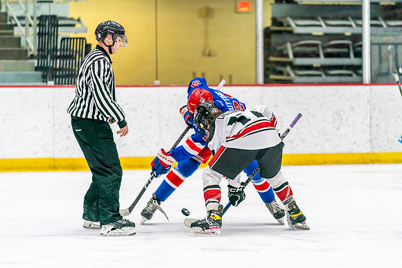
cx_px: 215
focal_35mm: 220
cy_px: 134
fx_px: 2462
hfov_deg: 9.3
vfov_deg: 6.2
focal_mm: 200
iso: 3200
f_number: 2.8
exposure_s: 1/1250
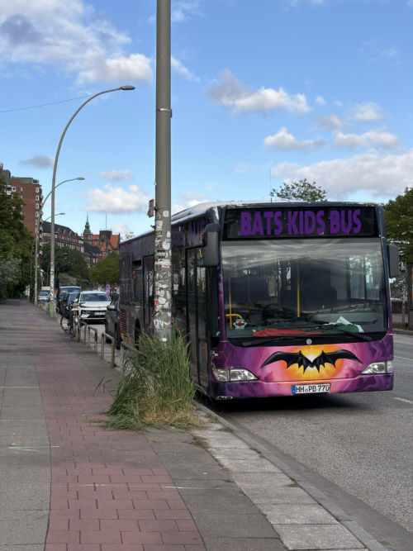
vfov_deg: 36.8
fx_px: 827
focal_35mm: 52
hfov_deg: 28.0
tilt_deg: +0.4
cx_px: 206
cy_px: 276
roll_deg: +0.2
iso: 32
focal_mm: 5.96
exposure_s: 1/2012
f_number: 1.6
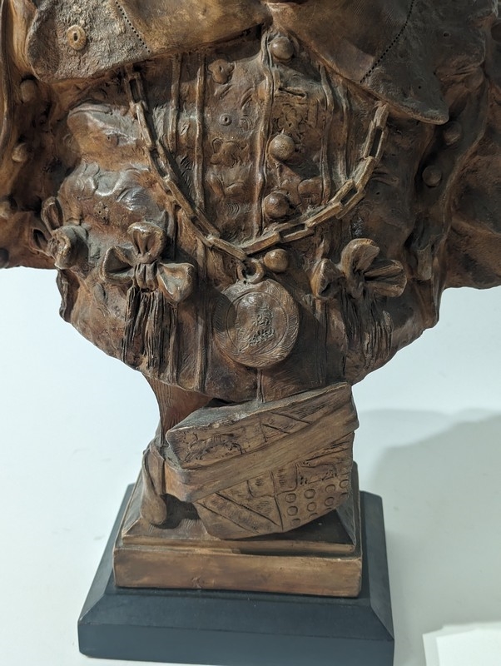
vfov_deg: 39.6
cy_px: 333
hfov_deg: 30.3
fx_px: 924
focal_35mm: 48
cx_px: 250
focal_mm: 6.81
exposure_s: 1/99.9
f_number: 1.85
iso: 87
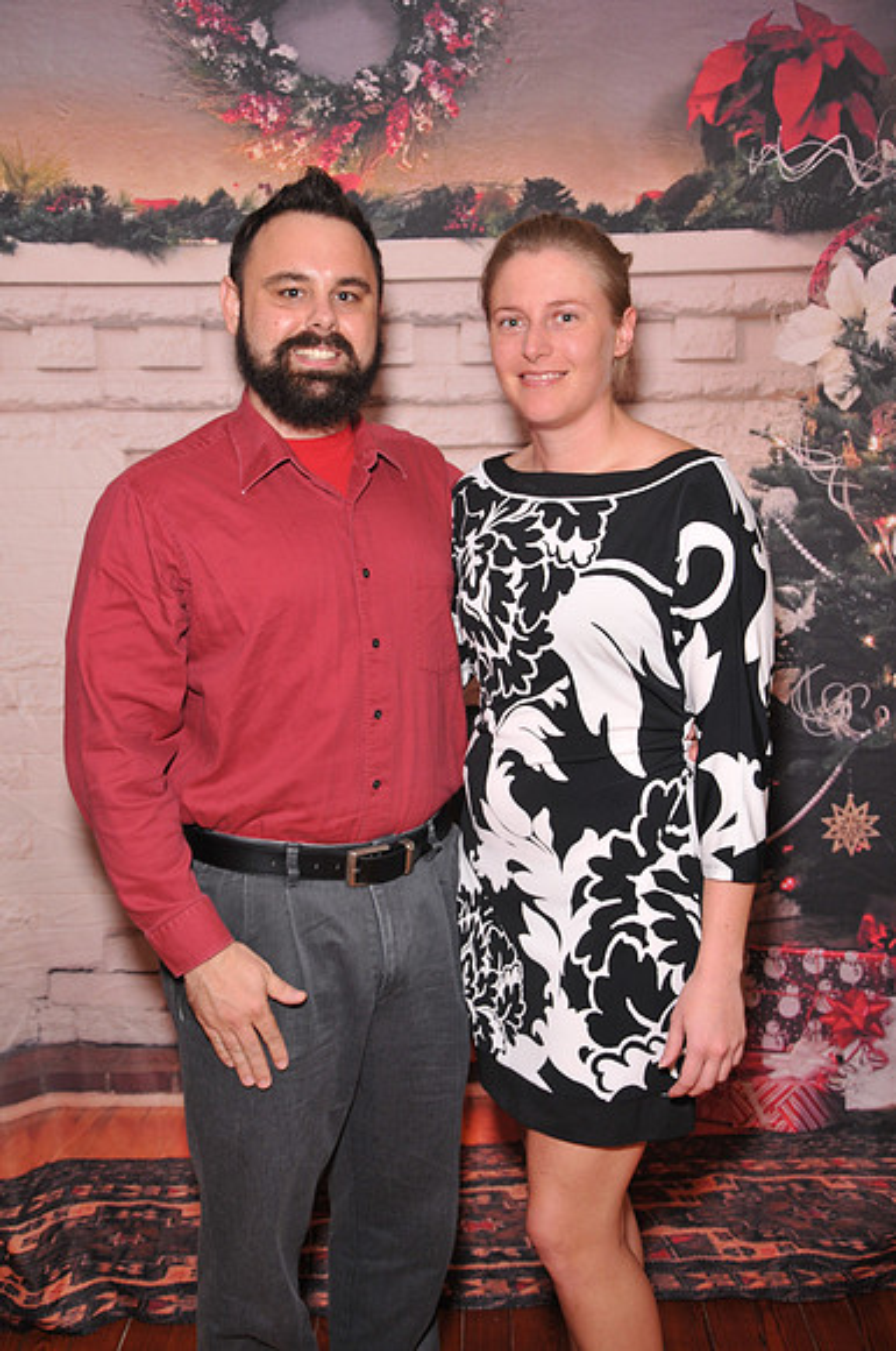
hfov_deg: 31.8
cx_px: 448
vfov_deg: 46.5
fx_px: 1573
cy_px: 676
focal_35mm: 42
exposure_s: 1/125
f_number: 5.6
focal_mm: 28
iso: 400
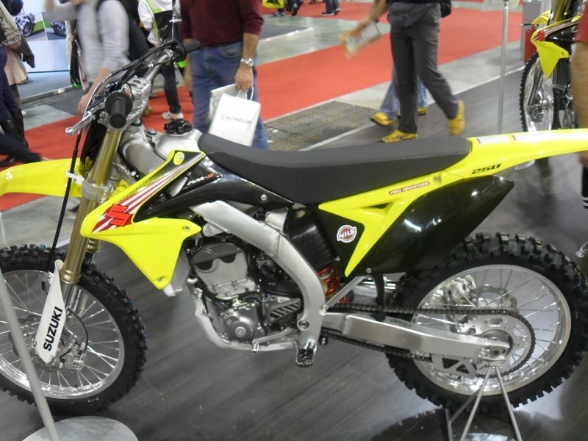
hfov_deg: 52.6
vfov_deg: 40.7
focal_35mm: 35
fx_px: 595
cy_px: 220
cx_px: 294
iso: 200
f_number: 2.8
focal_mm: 6.2
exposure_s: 1/30
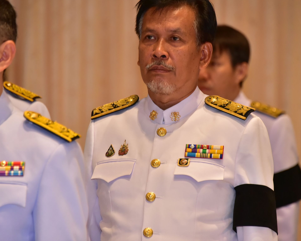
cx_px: 163
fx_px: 2726
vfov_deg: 5.1
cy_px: 112
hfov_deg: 6.3
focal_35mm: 306
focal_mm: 250
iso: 4000
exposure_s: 1/200
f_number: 5.6
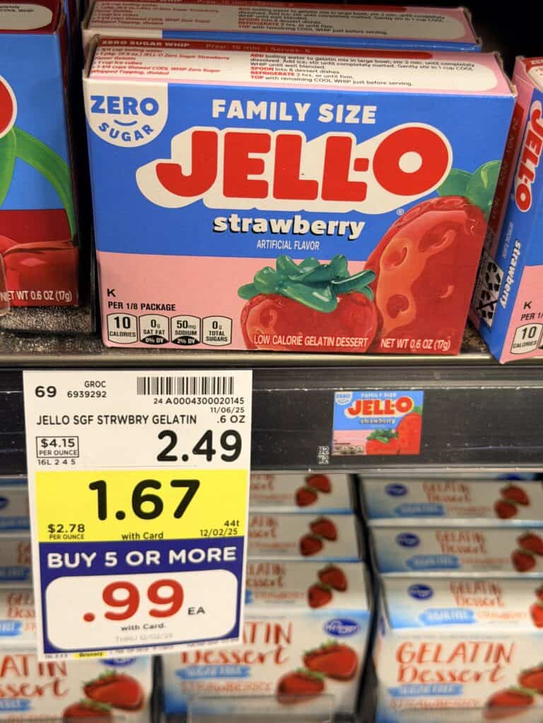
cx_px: 272
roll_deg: -4.4
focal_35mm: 48
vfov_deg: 39.7
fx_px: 1004
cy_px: 362
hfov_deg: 30.3
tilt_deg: -41.8
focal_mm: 6.76
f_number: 1.78
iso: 125
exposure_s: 1/60
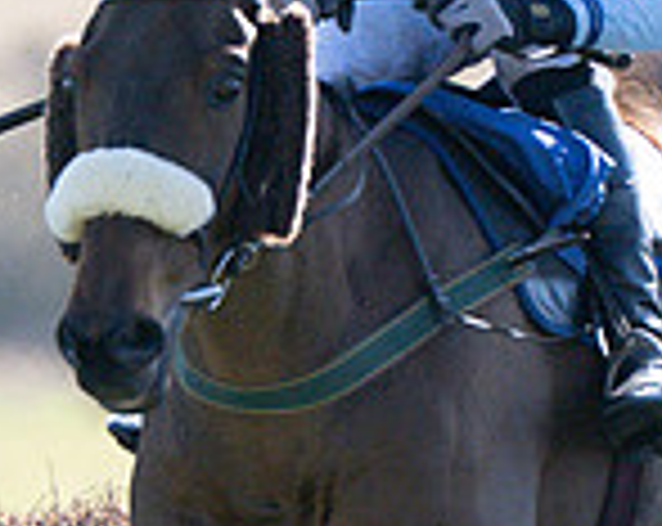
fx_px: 32811
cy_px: 40
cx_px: 545
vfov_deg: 0.9
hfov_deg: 1.2
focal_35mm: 1678
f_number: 2.8
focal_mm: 200
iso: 400
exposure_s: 1/6400
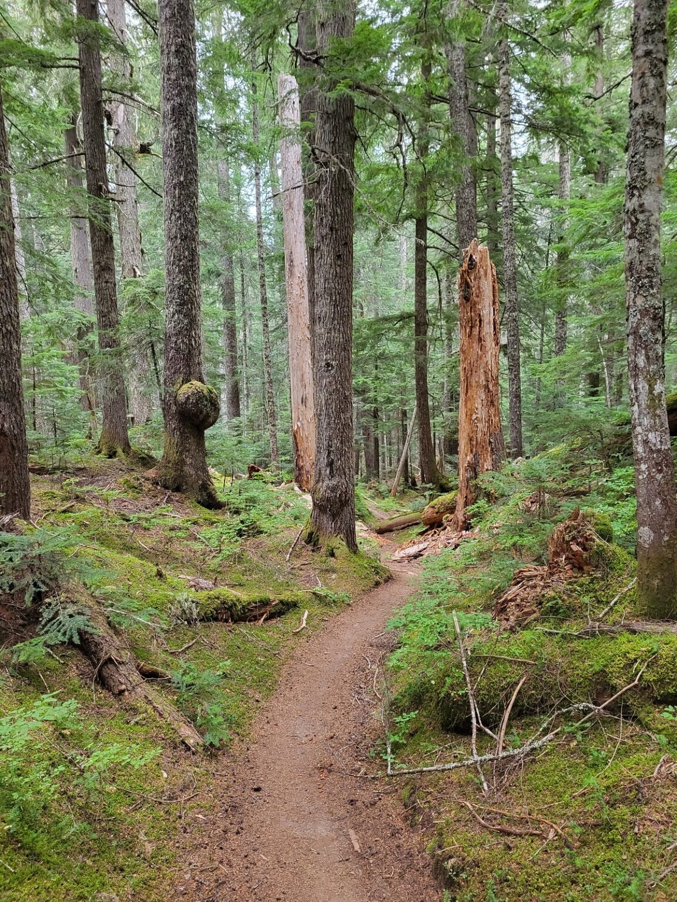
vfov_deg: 67.3
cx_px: 338
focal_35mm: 26
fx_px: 678
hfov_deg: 53.1
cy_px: 451
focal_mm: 5.4
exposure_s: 1/100
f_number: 1.8
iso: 320
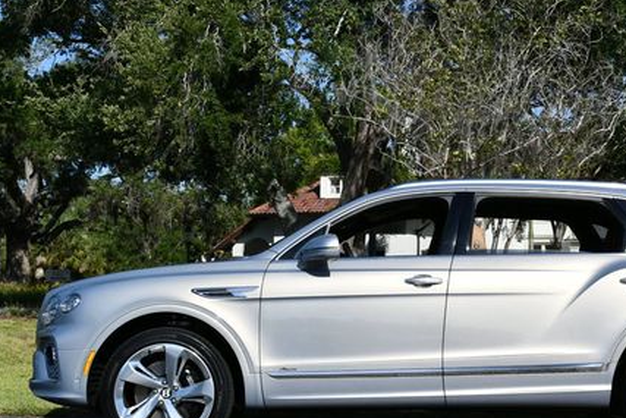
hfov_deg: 27.8
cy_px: 188
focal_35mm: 72
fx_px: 1252
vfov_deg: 18.9
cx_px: 435
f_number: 9
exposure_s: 1/320
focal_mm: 24
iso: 100
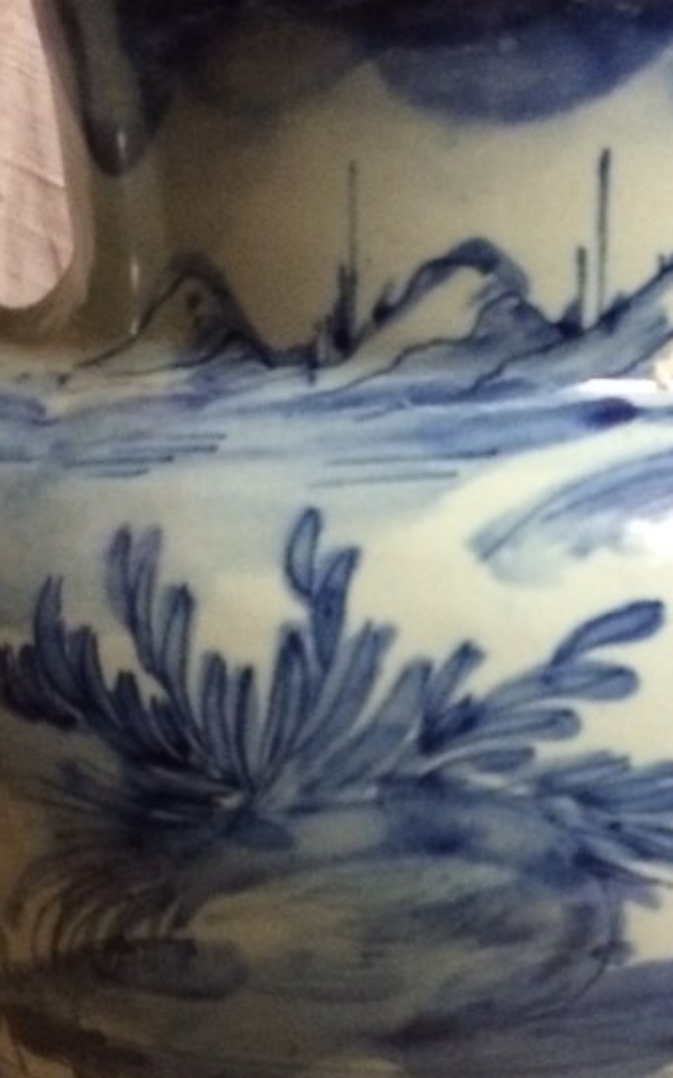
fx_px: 2027
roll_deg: +0.4
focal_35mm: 69
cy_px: 802
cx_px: 534
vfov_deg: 29.3
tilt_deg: -26.7
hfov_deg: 18.7
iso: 400
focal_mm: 4.15
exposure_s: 1/17
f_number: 2.2
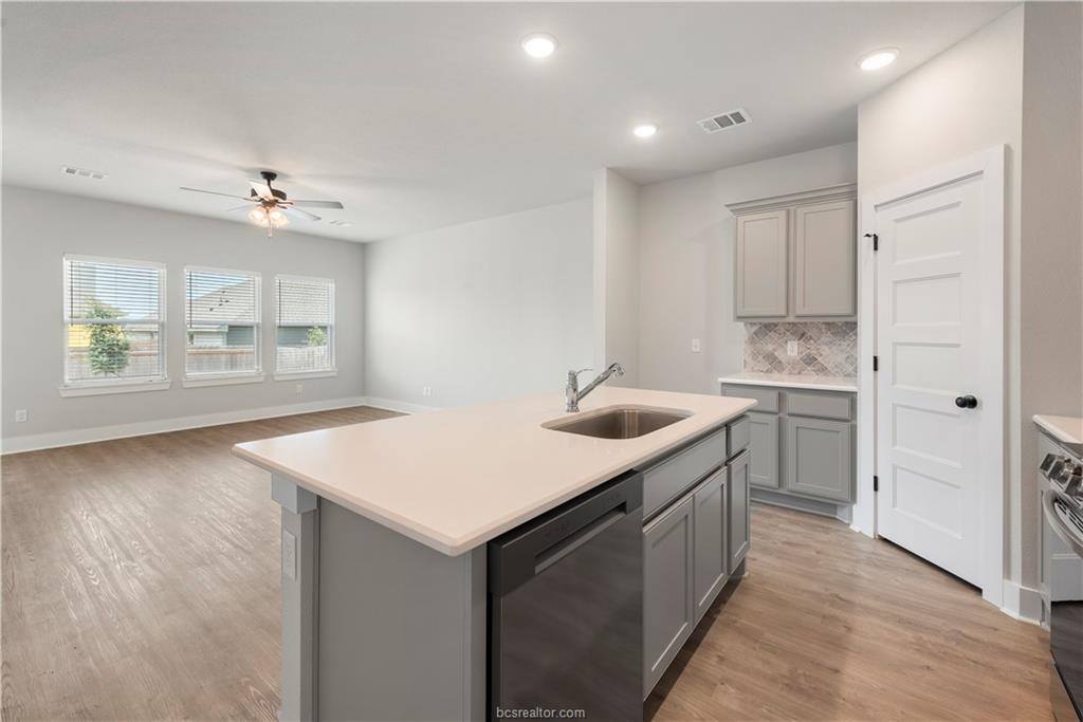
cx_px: 542
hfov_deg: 100.4
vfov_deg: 77.3
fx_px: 451
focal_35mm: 15
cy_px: 361
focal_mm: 15
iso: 250
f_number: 8
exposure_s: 1/160
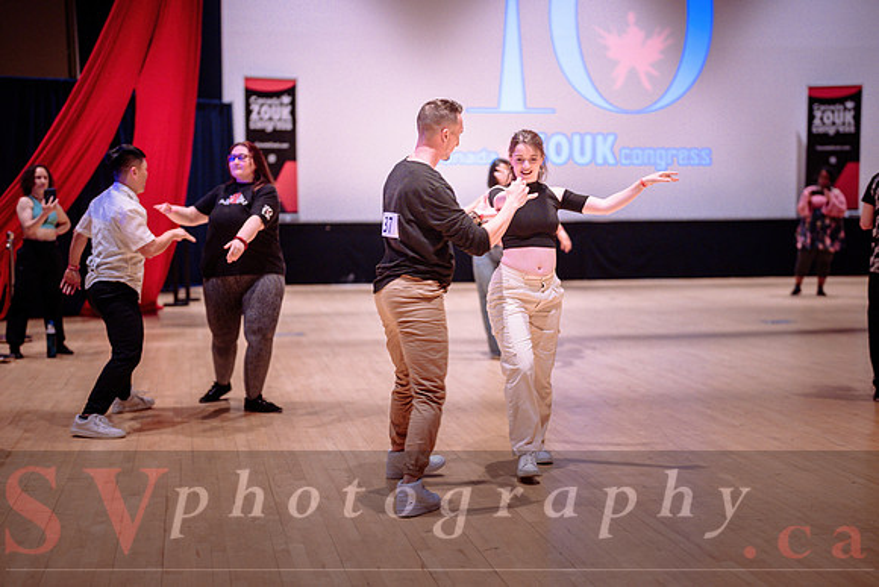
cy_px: 322
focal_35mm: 57
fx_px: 1382
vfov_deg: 23.9
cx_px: 461
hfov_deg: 35.3
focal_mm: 50
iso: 1600
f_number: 1.2
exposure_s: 1/200
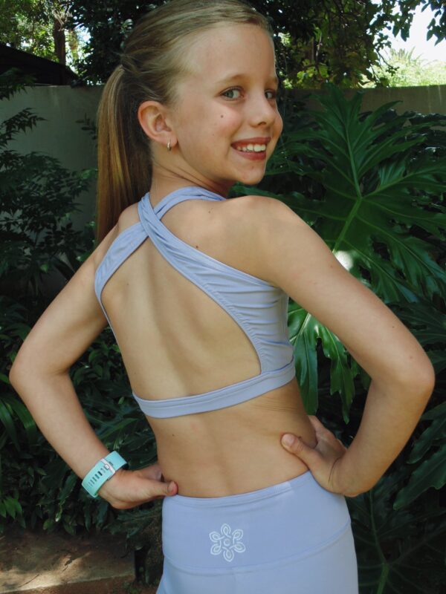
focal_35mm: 41
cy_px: 297
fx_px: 704
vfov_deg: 45.8
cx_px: 223
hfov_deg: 35.1
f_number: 3.6
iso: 80
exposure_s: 1/125
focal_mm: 7.4
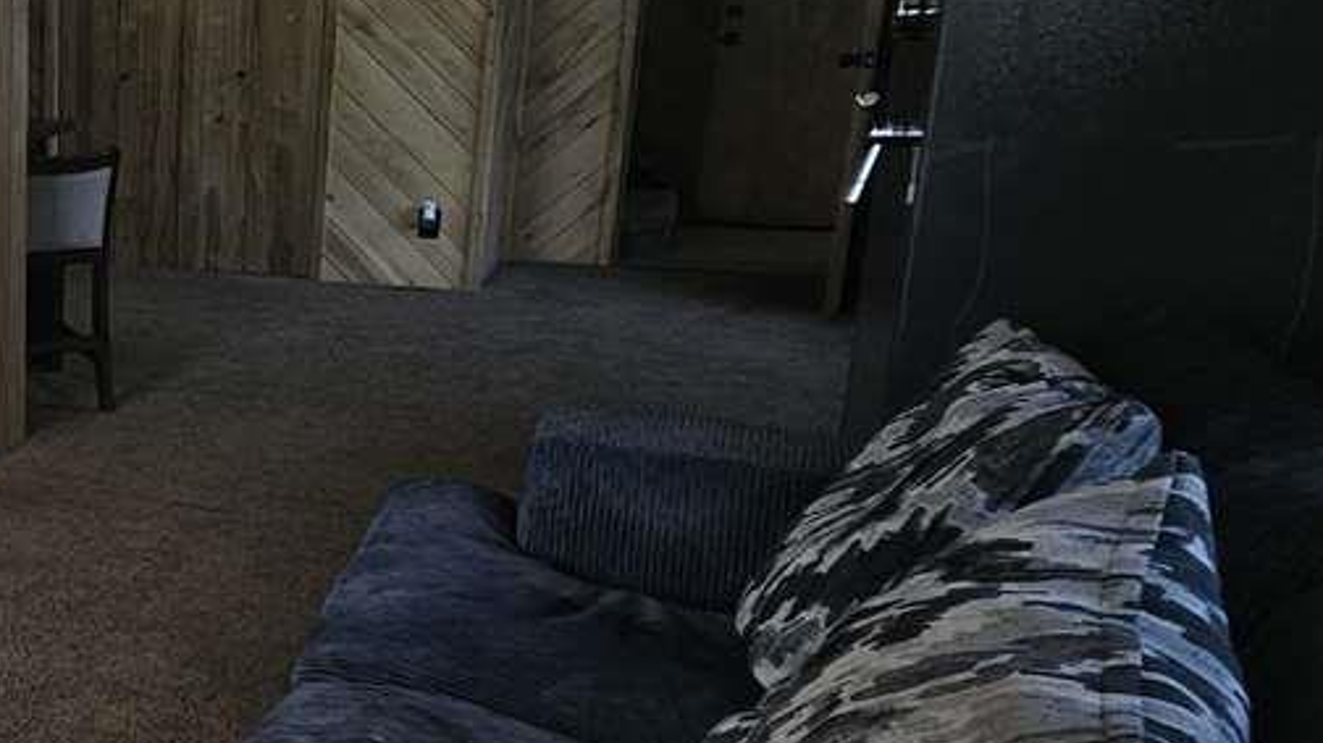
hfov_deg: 38.1
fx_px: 1262
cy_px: 362
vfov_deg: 32.8
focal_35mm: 36
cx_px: -326
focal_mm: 2.2
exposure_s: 1/60
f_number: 2.2
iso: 50
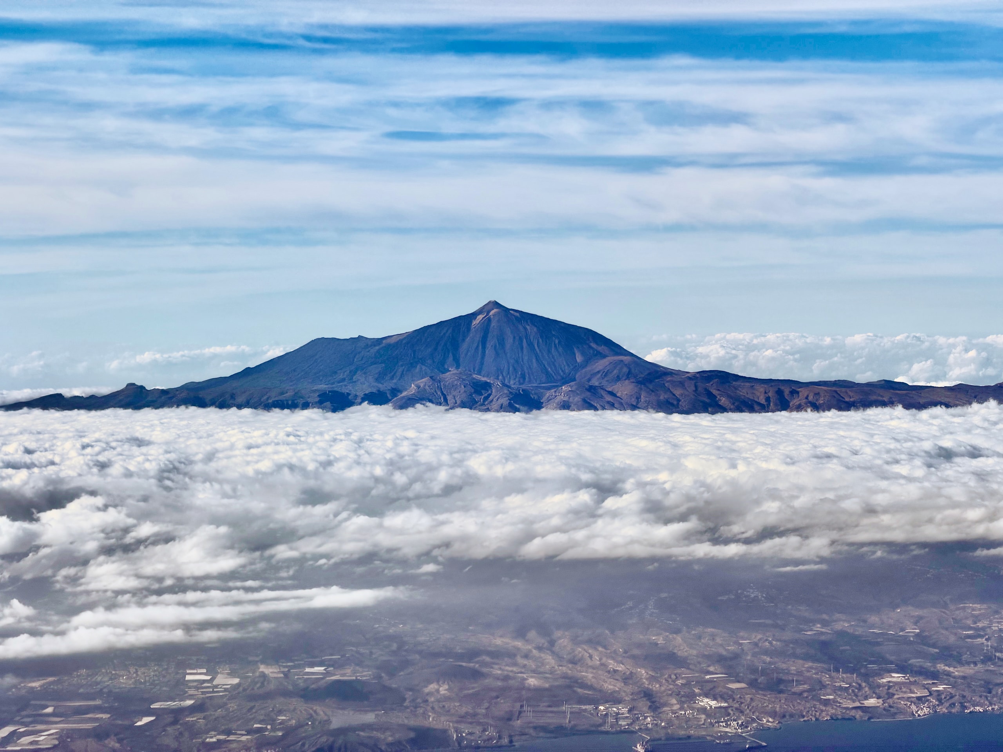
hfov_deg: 19.6
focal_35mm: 100
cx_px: 502
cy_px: 376
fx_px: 2898
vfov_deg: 14.8
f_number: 2.8
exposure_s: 1/1068
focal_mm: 16.89
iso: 20
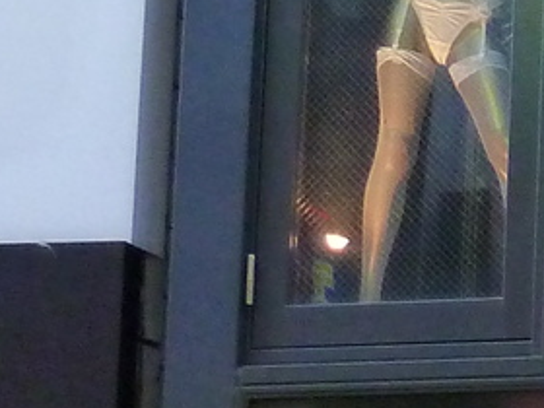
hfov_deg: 10.8
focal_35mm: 143
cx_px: 1475
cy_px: 746
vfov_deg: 9.8
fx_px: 2247
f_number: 3.3
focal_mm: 4.1
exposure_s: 1/30
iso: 400
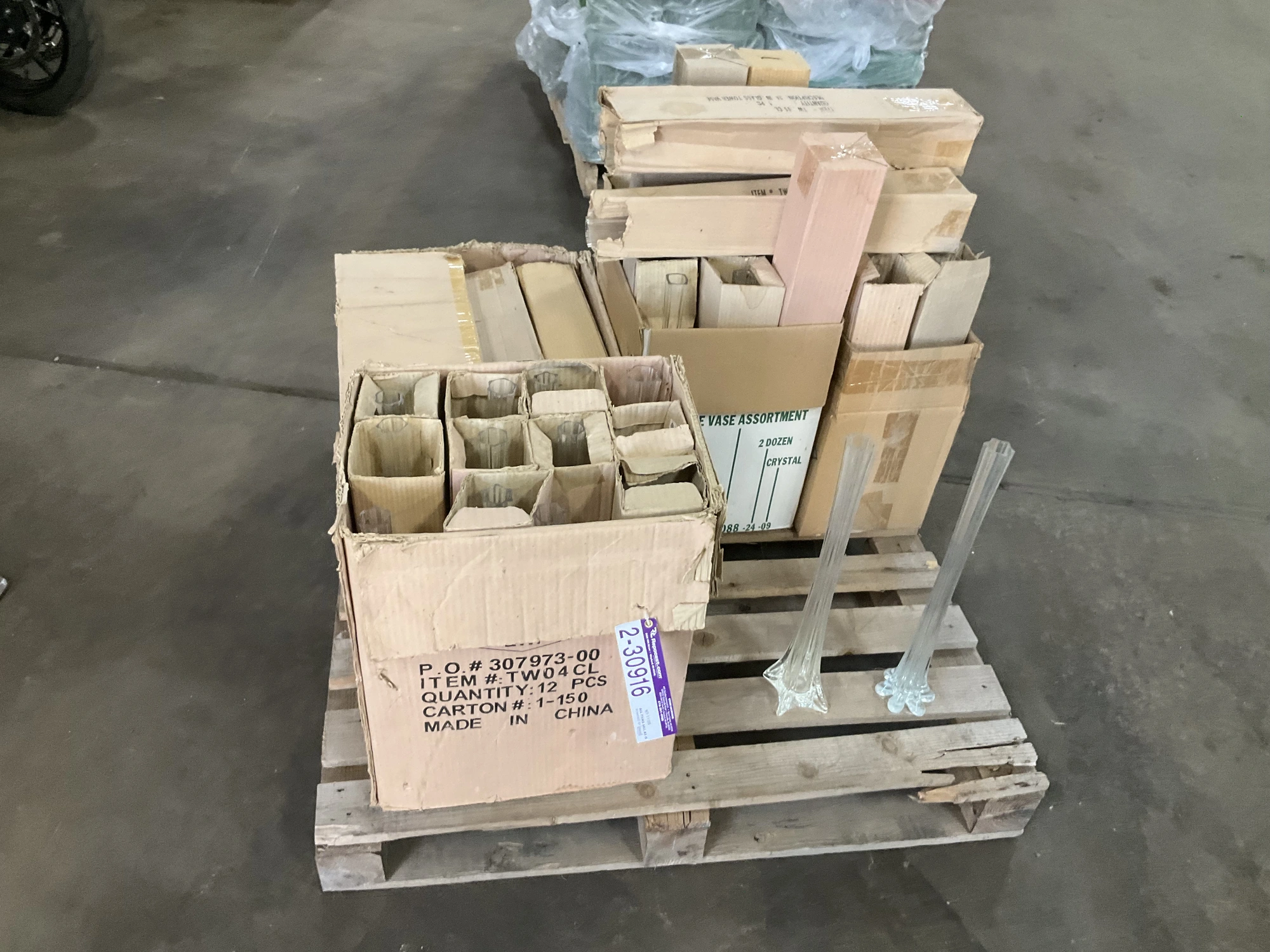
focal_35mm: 29
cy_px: 476
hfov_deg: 61.7
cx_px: 635
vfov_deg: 48.2
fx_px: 1064
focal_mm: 3
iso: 160
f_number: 1.8
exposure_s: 1/60
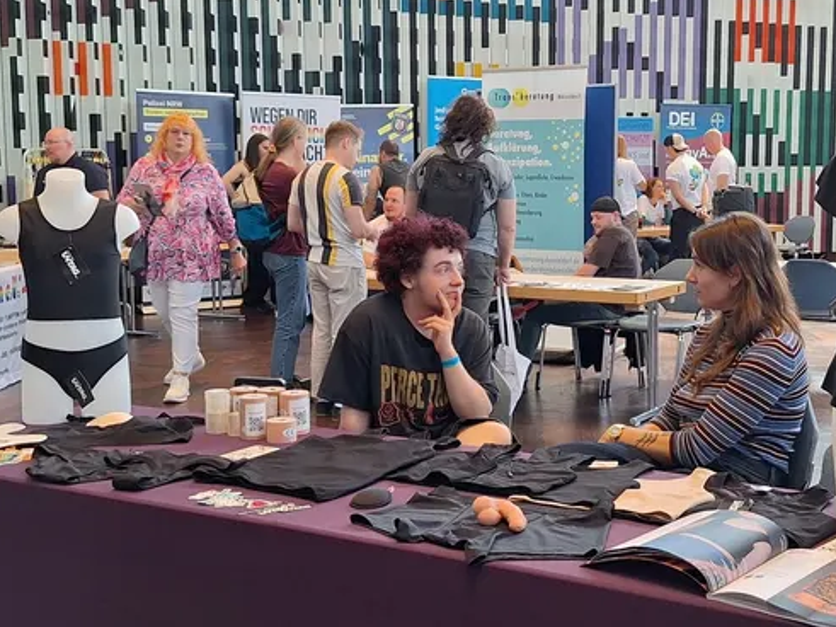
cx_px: 530
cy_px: 293
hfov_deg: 39.4
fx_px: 1159
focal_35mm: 48
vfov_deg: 30.2
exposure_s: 1/50
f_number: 1.8
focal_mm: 5.54
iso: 50
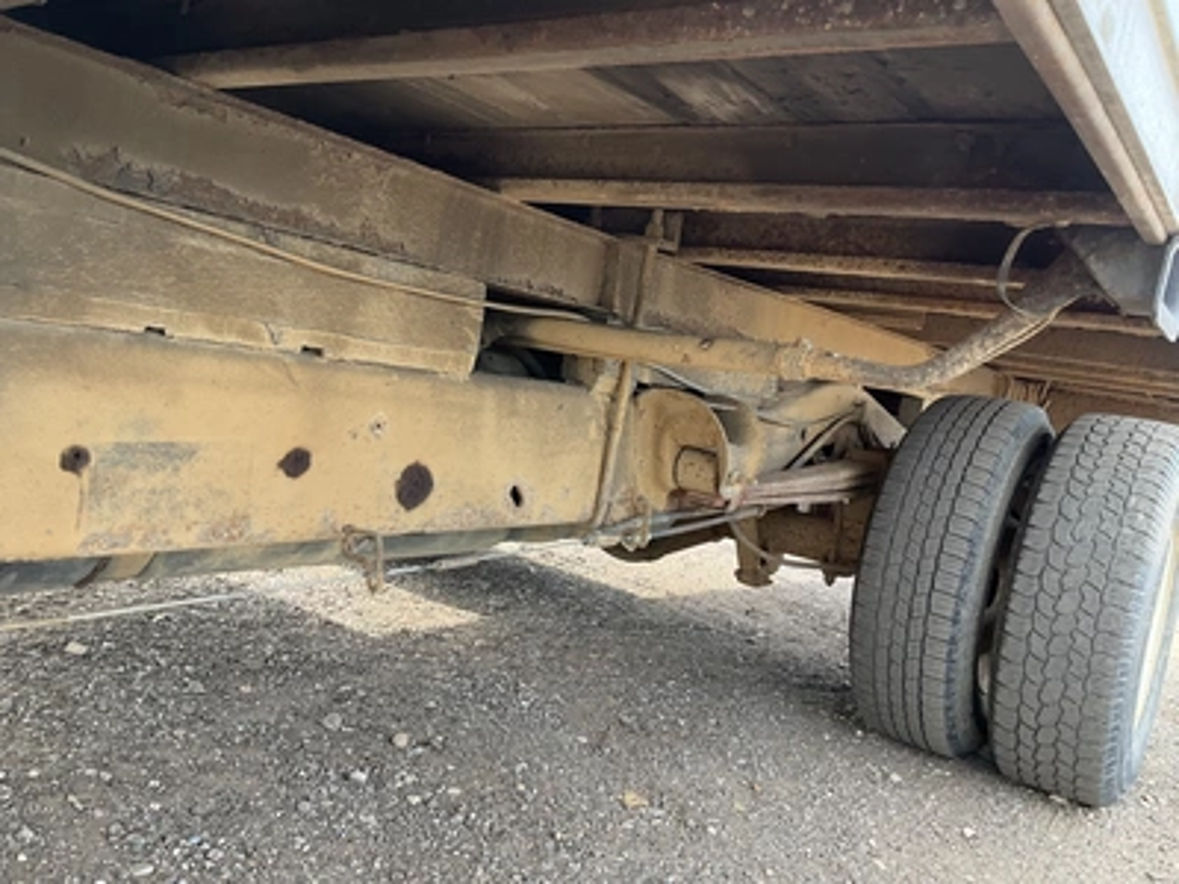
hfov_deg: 61.7
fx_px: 988
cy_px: 442
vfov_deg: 48.2
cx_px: 590
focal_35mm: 29
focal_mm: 3
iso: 40
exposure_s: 1/122
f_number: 1.8
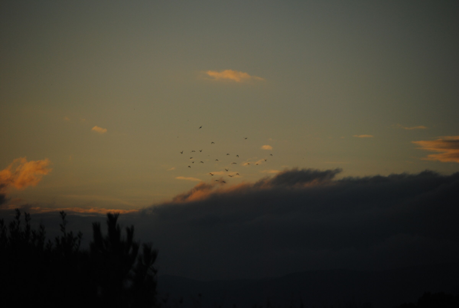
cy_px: 154
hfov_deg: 11.4
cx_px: 230
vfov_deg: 7.7
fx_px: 2298
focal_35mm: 180
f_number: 5
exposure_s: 1/4000
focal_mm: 120
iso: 200
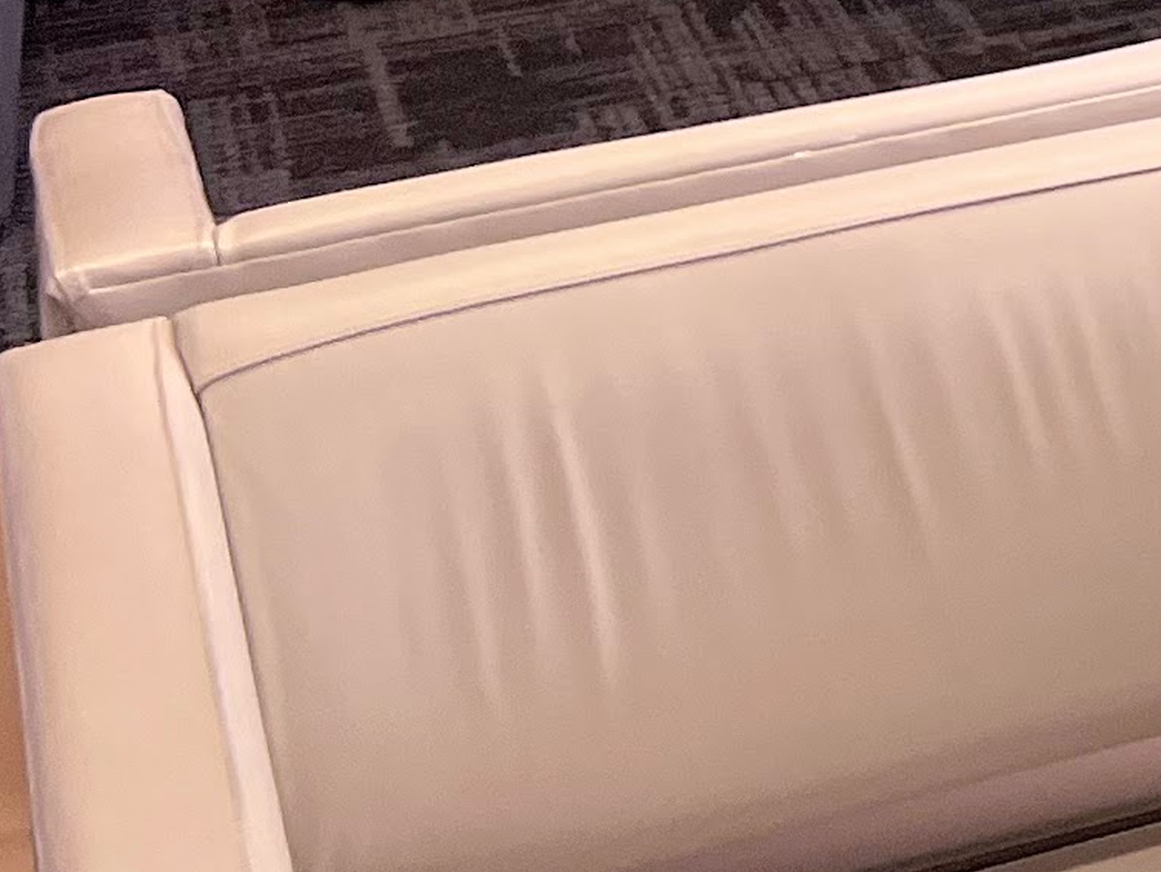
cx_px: 2973
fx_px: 4663
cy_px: -304
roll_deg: +2.4
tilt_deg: -10.4
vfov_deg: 10.4
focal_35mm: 139
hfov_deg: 11.3
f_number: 1.5
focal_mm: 5.7
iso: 125
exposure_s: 1/120
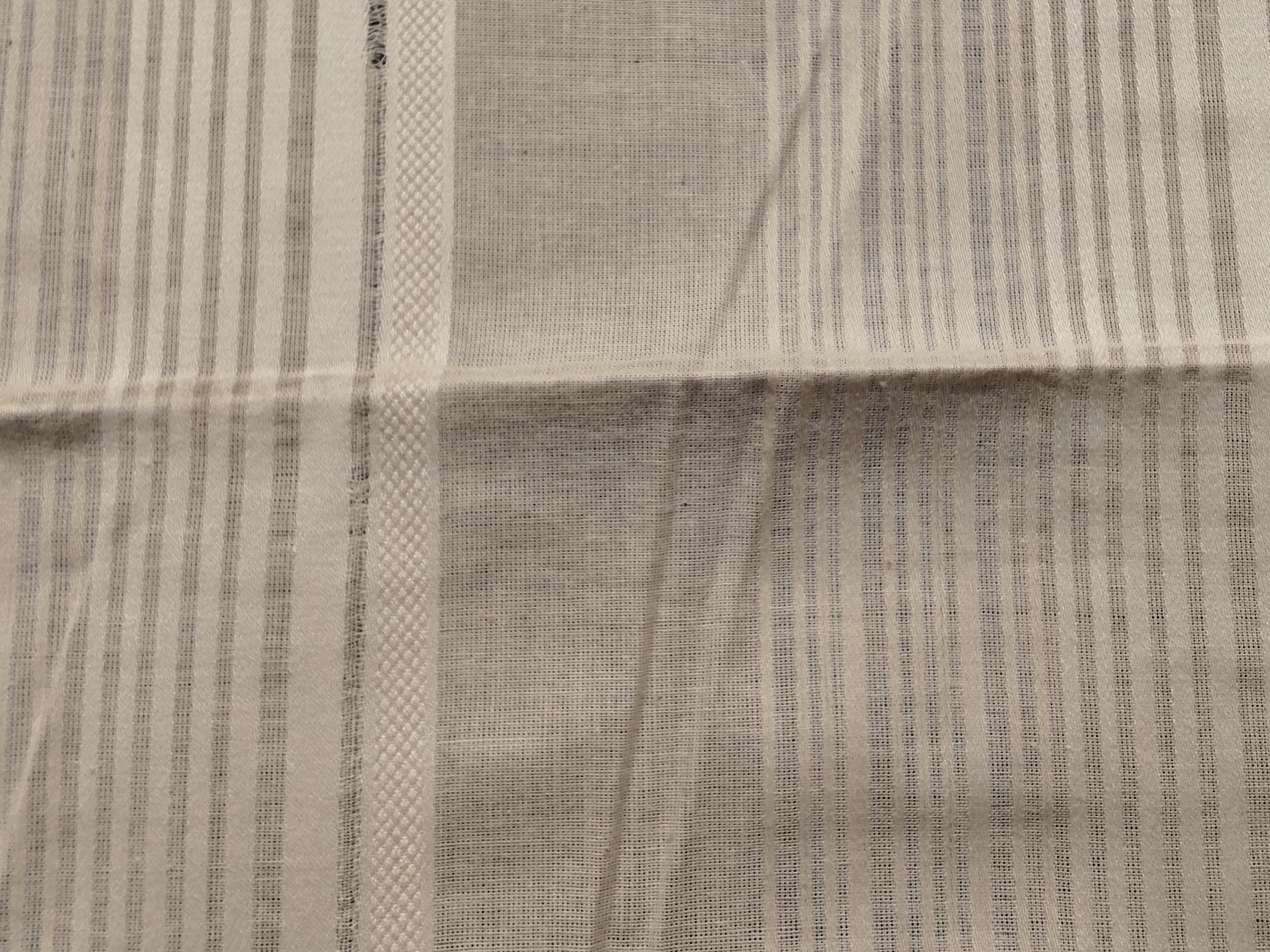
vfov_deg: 37.3
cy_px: 314
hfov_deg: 48.9
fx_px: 1394
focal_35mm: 38
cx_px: 705
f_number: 2
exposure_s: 1/100
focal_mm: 2.78
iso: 64
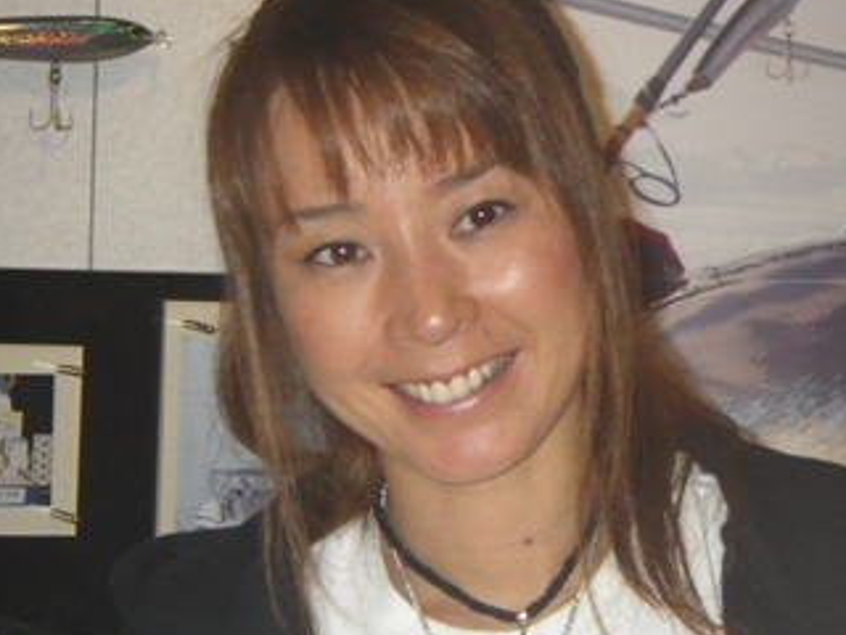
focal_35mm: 175
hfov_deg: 11.3
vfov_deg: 8.5
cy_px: 325
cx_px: 431
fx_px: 4277
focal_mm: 25
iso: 640
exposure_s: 1/250
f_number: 5.5
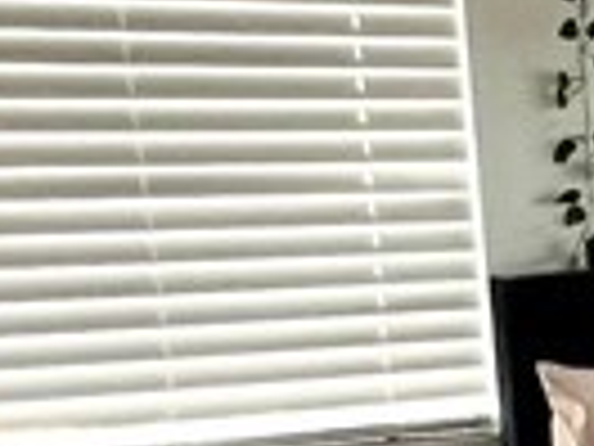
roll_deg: +0.0
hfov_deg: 14.1
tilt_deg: -11.0
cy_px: 446
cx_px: 1382
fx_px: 1733
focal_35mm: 101
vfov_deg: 14.4
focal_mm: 1.57
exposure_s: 1/60
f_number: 1.8
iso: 125
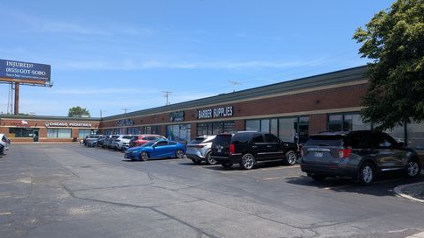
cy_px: 123
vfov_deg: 42.9
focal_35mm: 27
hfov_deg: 69.9
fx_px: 303
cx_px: 207
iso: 27
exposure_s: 1/1221
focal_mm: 4.53
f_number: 1.7
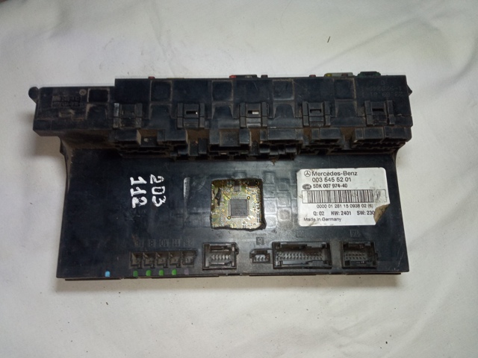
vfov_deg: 51.4
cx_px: 239
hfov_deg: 65.3
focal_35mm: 27
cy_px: 179
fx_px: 373
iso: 197
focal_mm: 3.79
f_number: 2.2
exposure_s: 1/33.3
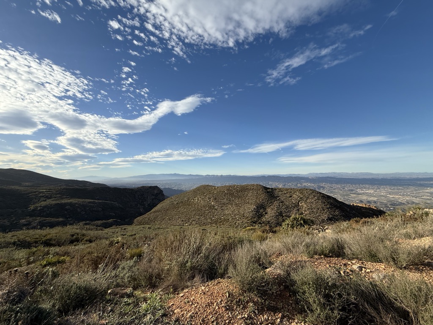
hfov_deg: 102.1
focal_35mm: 14
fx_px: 175
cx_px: 216
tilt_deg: +6.0
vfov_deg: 85.7
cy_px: 162
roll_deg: +0.8
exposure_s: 1/2410
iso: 50
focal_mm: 2.22
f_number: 2.2
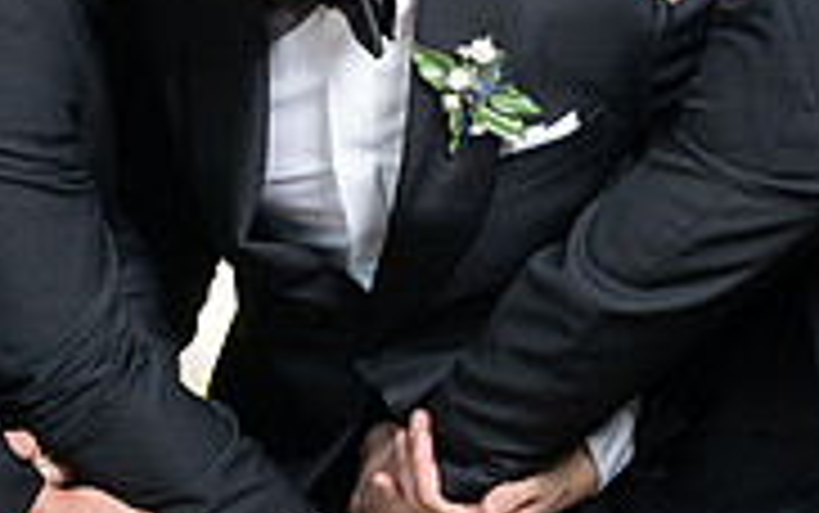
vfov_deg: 2.9
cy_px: -92
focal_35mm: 449
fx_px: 10028
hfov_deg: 4.7
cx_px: 346
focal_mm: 100
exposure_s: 1/200
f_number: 5
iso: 400
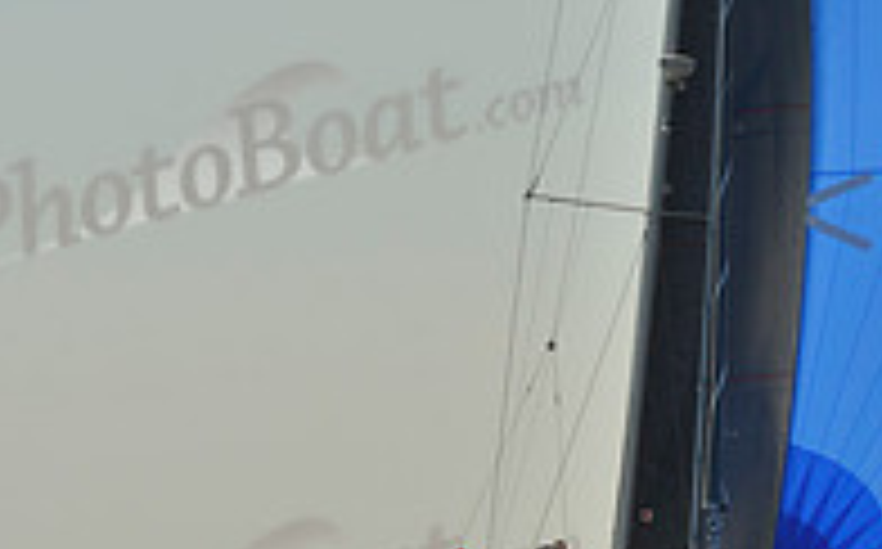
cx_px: 817
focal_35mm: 257
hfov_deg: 8.1
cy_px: -140
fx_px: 6171
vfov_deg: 5.1
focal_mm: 85
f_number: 9
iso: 200
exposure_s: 1/1250
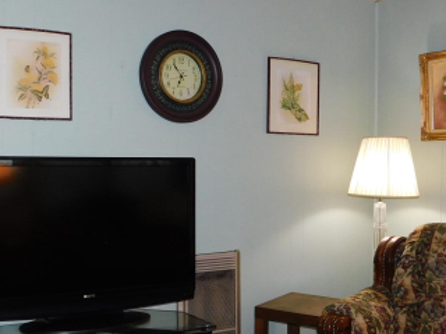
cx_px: 167
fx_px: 618
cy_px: 174
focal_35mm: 48
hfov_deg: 39.4
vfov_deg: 30.3
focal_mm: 4
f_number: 3
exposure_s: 1/30
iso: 200
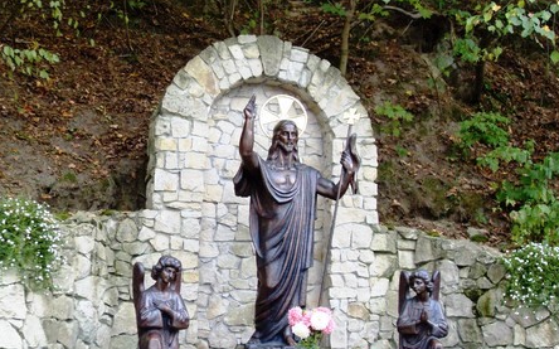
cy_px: 210
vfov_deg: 22.7
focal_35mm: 57
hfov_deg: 35.7
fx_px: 868
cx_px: 281
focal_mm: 8.4
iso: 160
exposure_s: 1/60
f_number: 3.4
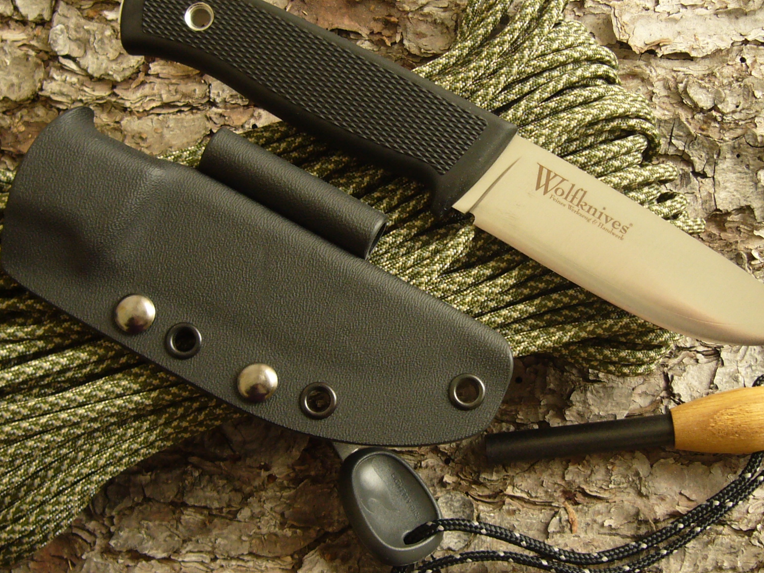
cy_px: 277
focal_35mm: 54
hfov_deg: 35.5
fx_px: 1192
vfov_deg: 27.0
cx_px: 426
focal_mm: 4.9
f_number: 2.9
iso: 100
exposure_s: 1/20
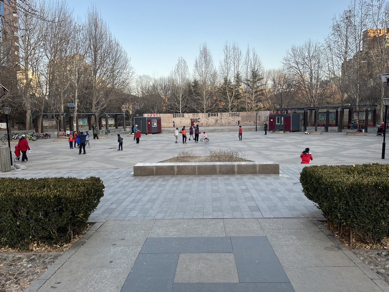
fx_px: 292
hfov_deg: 67.3
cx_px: 194
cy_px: 146
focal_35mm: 26
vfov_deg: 53.1
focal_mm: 5.1
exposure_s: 1/550
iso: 50
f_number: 1.6
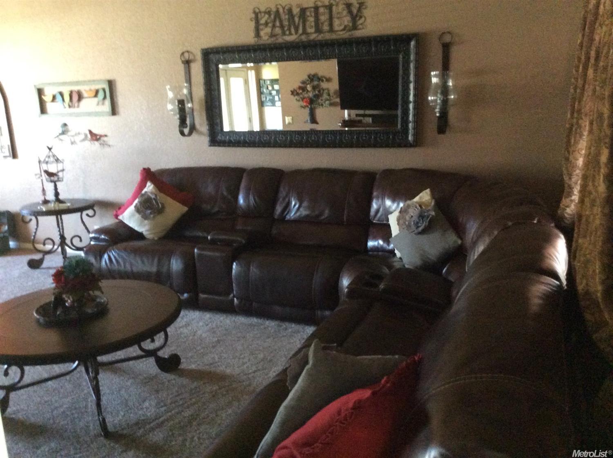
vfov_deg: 44.0
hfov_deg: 56.9
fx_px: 566
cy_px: 229
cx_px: 306
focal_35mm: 32
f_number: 2.4
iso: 400
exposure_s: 1/15
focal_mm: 3.3
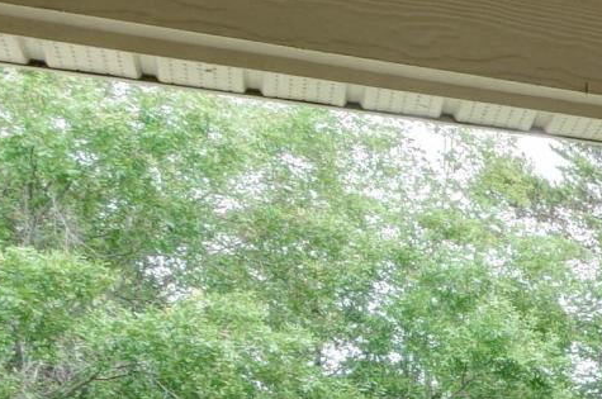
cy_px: 667
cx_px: 1662
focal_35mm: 104
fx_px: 1739
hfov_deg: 12.3
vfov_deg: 12.2
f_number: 13
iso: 100
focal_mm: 11
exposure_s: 1/30
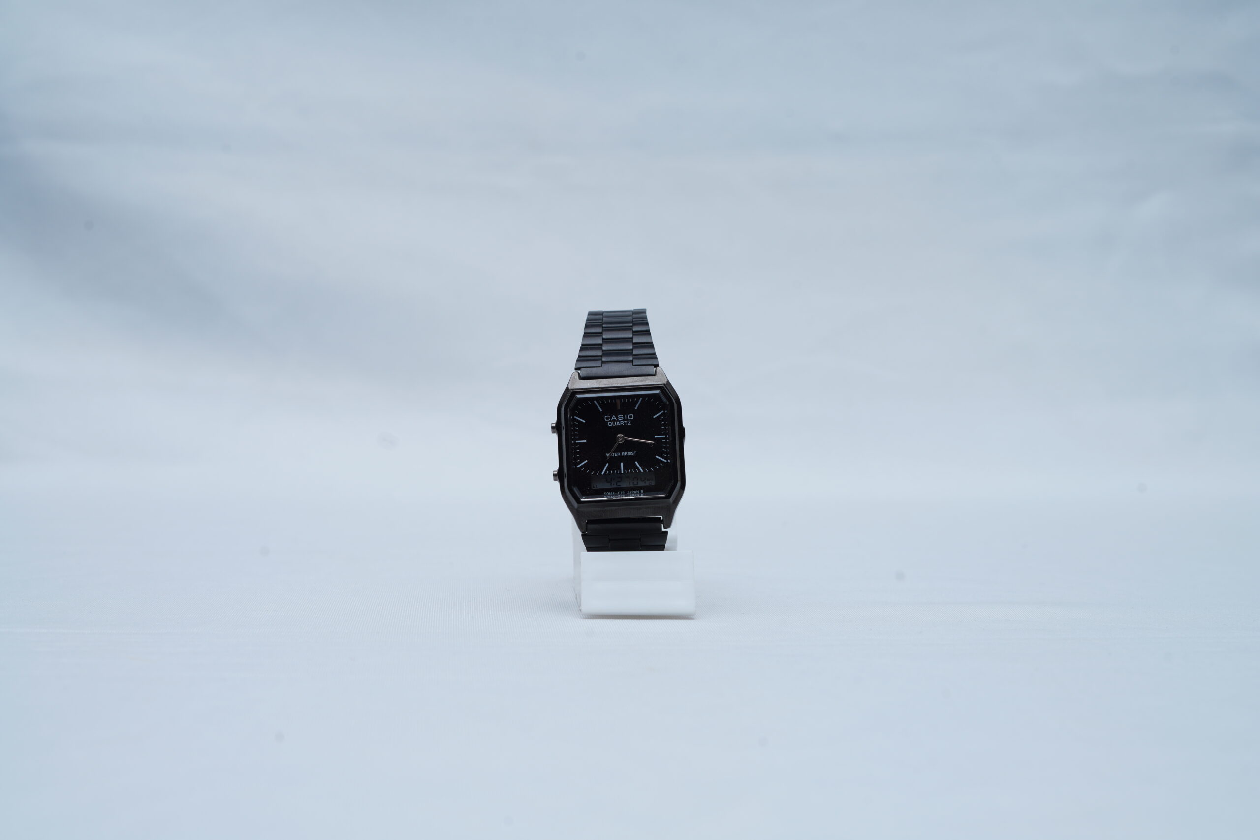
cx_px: 630
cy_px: 420
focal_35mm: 50
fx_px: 1750
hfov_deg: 39.6
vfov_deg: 27.0
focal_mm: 50
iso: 125
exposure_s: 1/160
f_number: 9
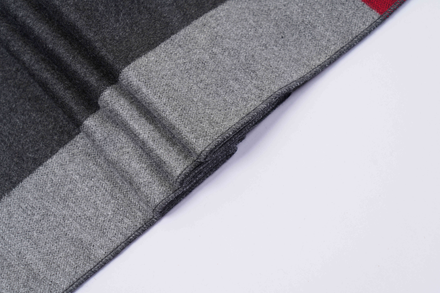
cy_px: 146
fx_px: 1283
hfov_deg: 19.5
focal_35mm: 105
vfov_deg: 13.0
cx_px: 220
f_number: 8
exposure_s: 1/100
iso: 100
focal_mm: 105
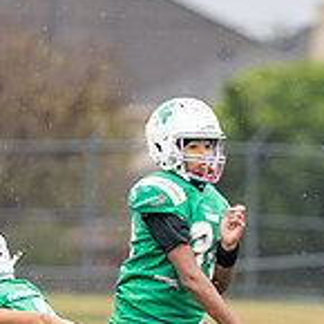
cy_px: 311
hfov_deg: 2.0
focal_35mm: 890
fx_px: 9425
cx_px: 299
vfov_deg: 2.0
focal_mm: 200
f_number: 2.8
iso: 320
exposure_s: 1/1000
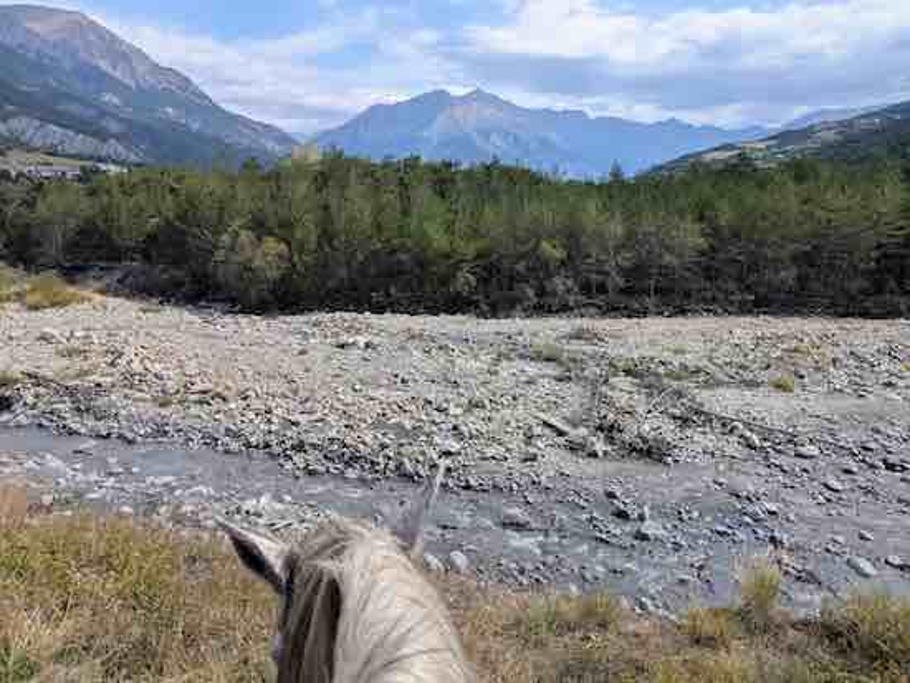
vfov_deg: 54.9
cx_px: 455
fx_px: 657
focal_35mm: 25
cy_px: 342
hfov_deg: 69.4
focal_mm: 5.43
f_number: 1.89
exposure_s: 1/2632
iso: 48
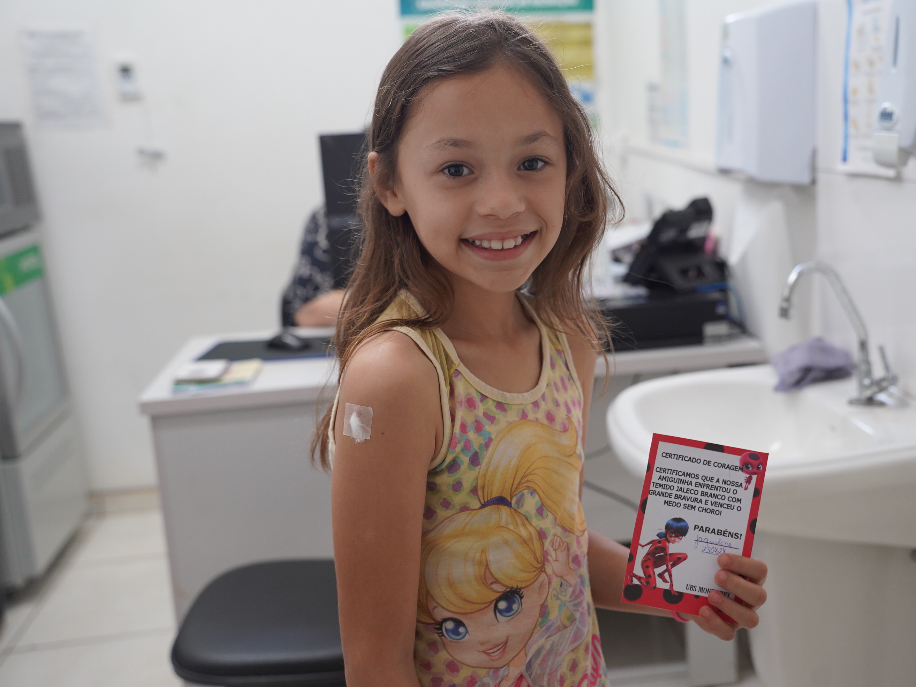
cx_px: 515
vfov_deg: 32.9
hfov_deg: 42.9
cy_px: 343
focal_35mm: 44
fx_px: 1164
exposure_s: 1/160
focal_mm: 40
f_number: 4
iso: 1600
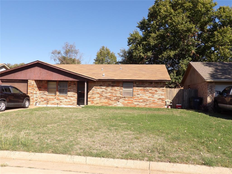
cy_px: 87
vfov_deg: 49.7
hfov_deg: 63.4
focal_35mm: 28
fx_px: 188
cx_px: 116
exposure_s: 1/724
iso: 100
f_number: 3.4
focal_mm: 5
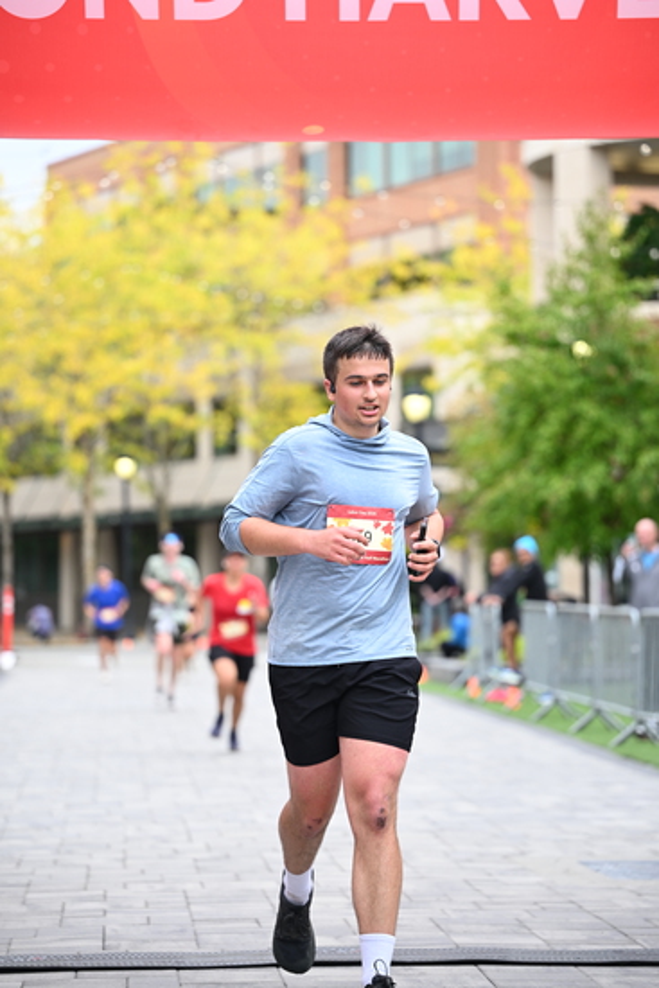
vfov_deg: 18.6
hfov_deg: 12.5
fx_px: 3018
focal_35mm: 110
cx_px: 330
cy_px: 494
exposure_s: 1/1600
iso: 640
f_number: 2.8
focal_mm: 110
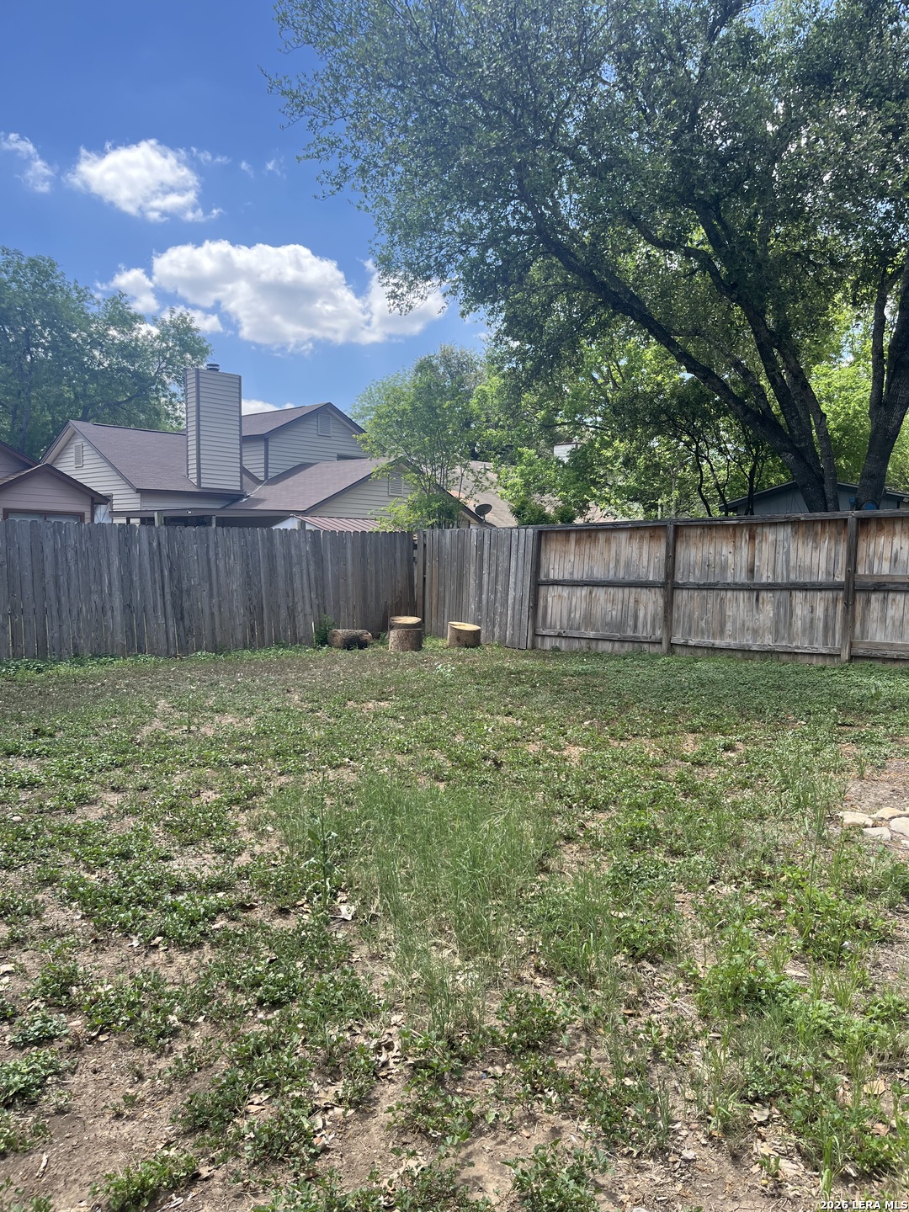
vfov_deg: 67.3
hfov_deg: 53.1
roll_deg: -0.2
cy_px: 606
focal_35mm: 26
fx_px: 910
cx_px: 454
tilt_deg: -3.3
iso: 50
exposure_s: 1/1140
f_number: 1.6
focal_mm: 5.1
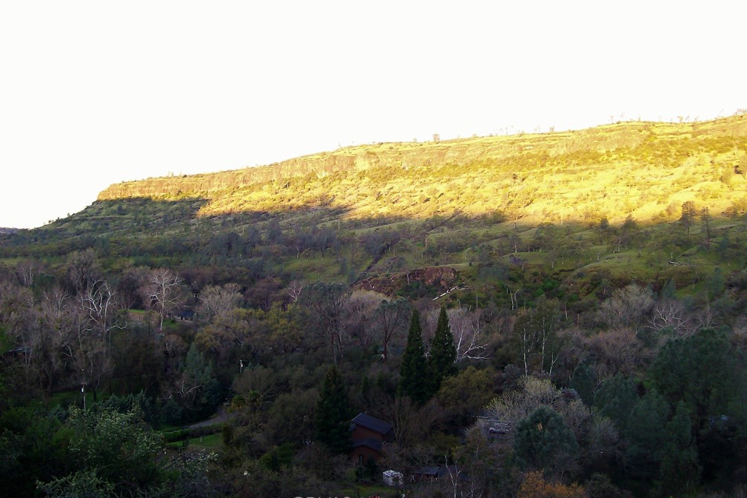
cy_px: 230
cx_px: 369
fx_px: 789
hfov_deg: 50.7
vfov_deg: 35.0
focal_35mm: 38
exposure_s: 1/95.1
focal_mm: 6
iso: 80
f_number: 2.7
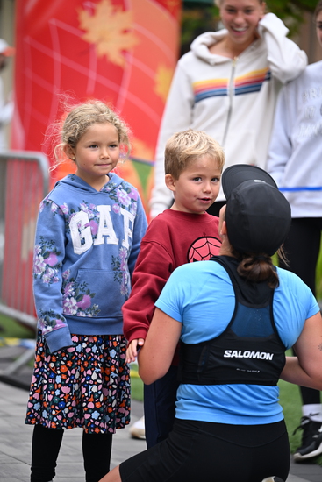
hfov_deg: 9.2
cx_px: 161
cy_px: 241
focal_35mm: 150
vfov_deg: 13.7
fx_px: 2011
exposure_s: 1/1600
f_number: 2.8
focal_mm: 150
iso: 640
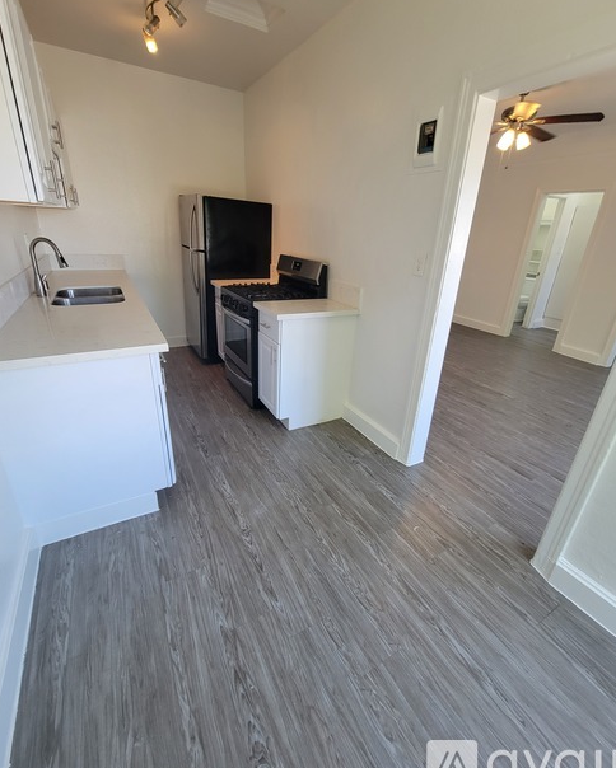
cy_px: 367
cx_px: 314
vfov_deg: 100.6
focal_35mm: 14
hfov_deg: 88.0
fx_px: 319
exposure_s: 1/60
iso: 125
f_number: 2.2
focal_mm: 2.2
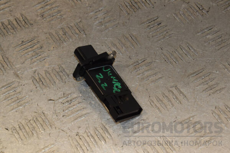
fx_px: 632
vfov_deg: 13.8
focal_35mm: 99
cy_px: 76
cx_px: 115
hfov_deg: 20.6
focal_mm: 66
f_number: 9
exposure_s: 1/200
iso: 800
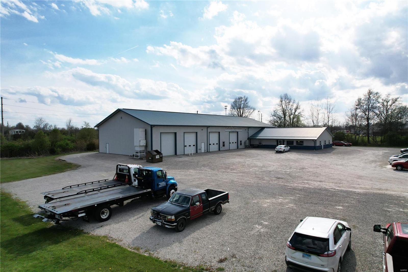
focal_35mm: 22
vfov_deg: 57.2
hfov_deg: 78.6
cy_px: 136
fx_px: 249
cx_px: 204
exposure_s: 1/5000
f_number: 2.8
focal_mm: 8.38
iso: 130
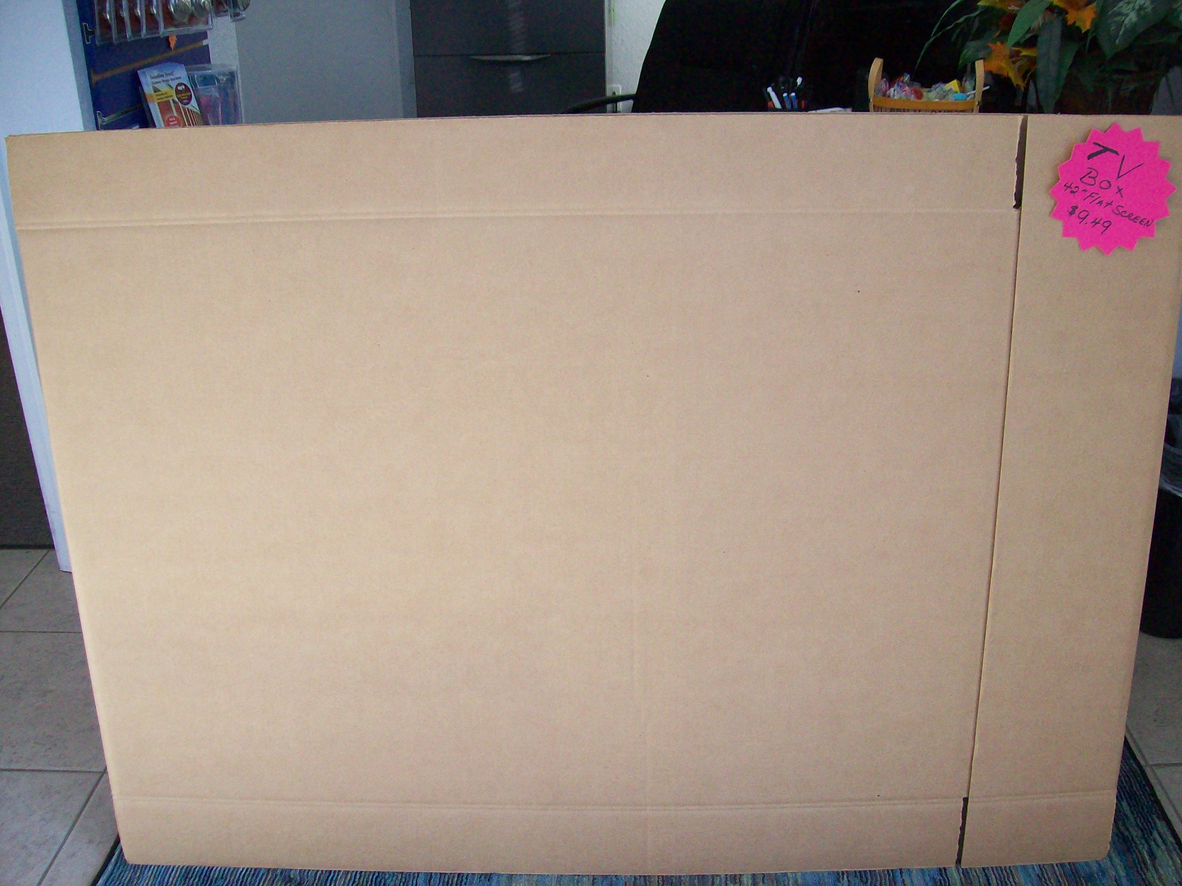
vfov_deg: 39.7
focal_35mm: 36
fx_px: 1229
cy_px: 443
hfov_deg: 51.4
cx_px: 591
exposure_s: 1/132
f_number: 2.7
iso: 200
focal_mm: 6
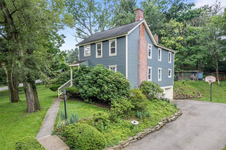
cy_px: 75
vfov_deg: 57.2
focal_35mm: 22
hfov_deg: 78.6
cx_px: 113
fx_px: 138
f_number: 2.8
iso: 100
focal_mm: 8.38
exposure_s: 1/60
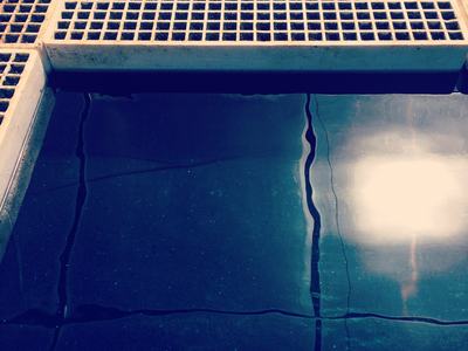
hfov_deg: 61.7
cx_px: 234
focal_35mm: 29
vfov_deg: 48.2
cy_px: 176
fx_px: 392
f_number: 2.2
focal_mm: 4.15
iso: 32
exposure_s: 1/2564
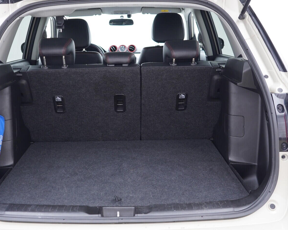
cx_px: 118
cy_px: 114
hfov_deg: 44.6
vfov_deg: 36.5
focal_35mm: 41
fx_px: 349
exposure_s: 1/40
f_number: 2.8
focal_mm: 24
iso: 400
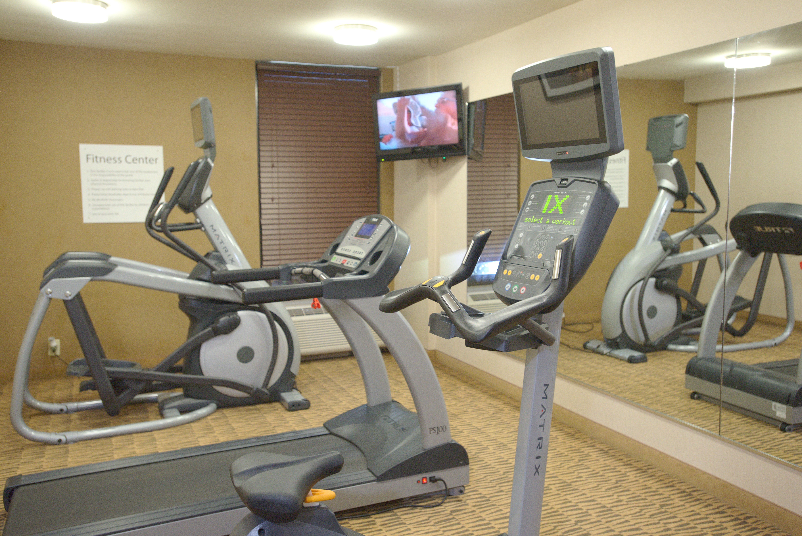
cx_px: 401
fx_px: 713
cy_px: 268
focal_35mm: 32
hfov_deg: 58.7
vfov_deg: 41.2
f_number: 4.5
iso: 3600
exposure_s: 1/30
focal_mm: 32
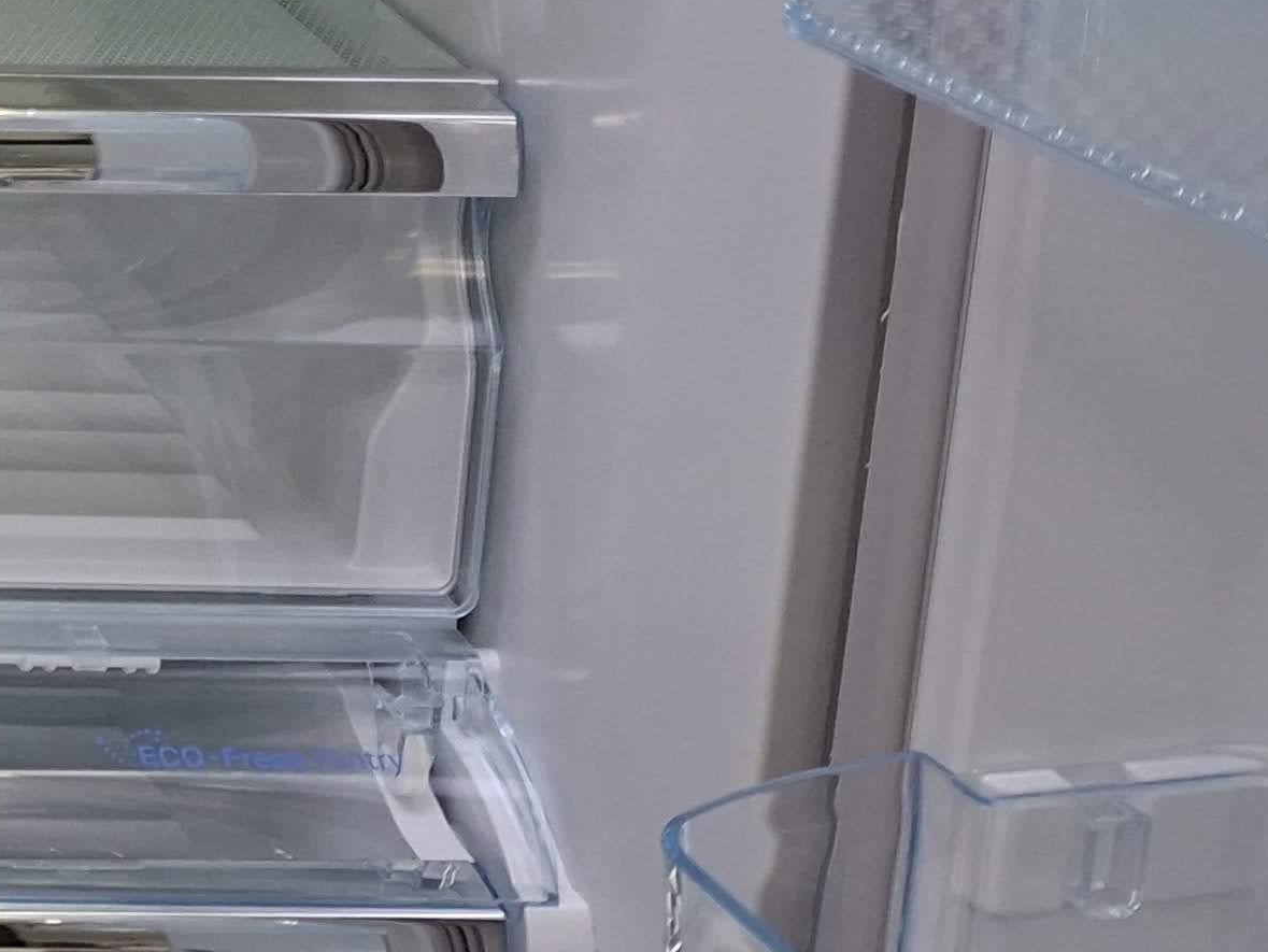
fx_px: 2858
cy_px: -378
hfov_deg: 20.0
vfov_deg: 17.4
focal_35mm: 78
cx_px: -853
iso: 320
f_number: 1.8
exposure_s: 1/100
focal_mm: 5.54
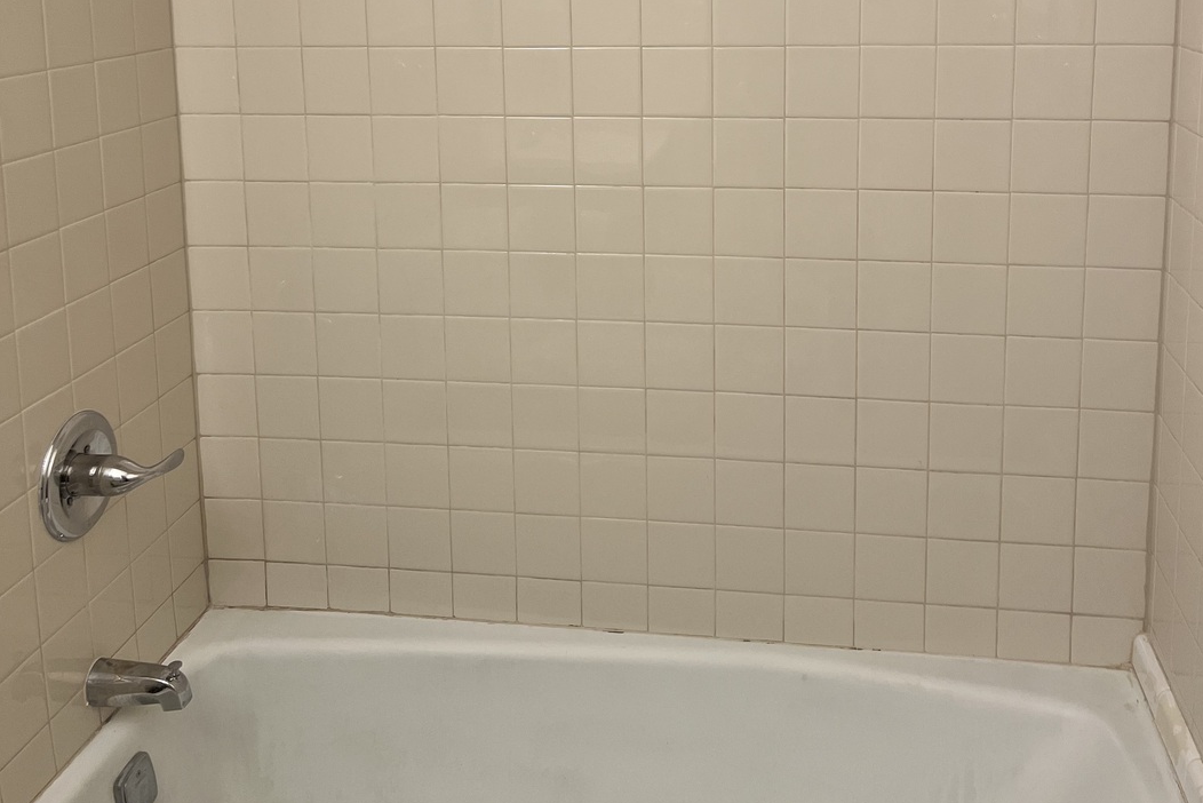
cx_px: 616
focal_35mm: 37
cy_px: 124
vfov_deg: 34.5
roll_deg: +0.3
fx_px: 1237
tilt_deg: -8.3
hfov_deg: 51.9
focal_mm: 5.7
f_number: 1.5
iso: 64
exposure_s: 1/60
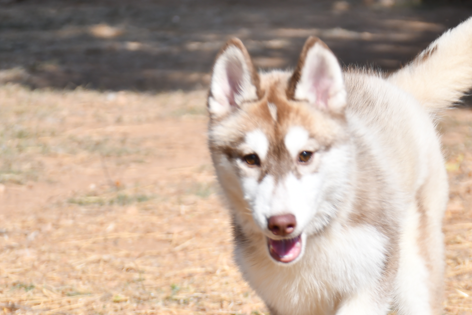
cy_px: 258
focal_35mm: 218
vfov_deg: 6.3
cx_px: 407
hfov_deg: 9.4
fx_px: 2858
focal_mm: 75
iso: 100
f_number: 5.6
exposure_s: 1/500
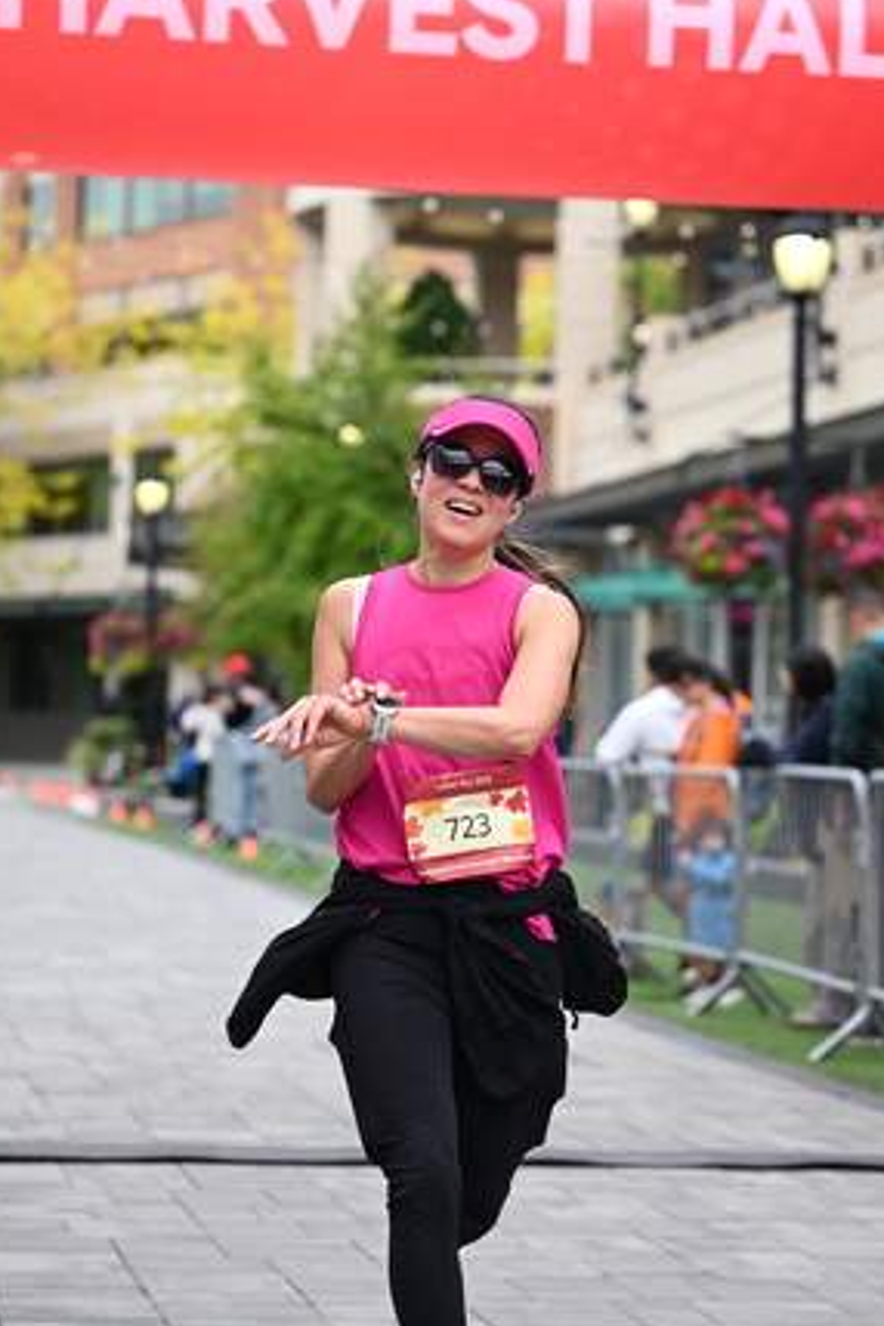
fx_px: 3683
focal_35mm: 100
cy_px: 581
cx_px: 527
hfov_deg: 13.7
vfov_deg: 20.4
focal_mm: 78
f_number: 2.8
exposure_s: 1/2000
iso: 640
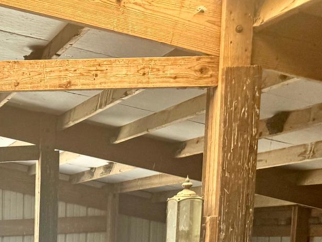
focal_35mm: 80
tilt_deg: -12.3
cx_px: -130
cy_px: 387
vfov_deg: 16.4
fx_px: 744
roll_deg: +1.0
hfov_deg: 21.4
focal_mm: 6.76
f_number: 1.78
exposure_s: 1/121
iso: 50
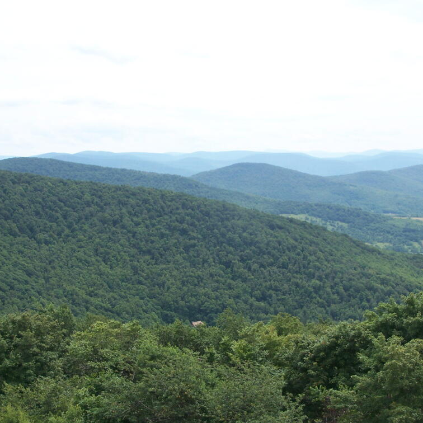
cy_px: 214
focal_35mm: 67
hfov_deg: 25.7
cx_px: 246
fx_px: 926
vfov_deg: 25.7
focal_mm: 9.3
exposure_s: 1/800
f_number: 3.1
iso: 80
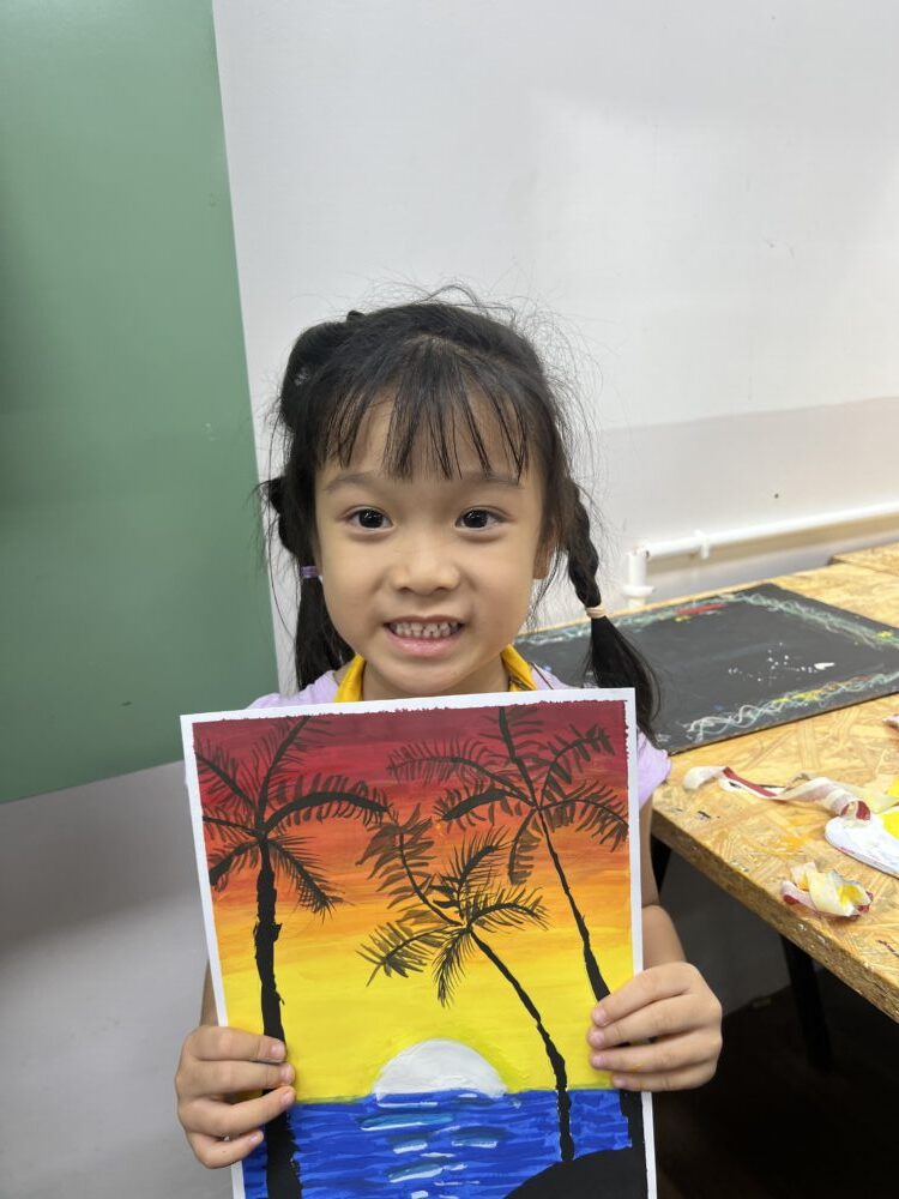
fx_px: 900
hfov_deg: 53.1
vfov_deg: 67.3
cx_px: 450
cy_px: 600
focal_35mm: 26
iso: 32
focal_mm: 5.7
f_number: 1.5
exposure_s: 1/100
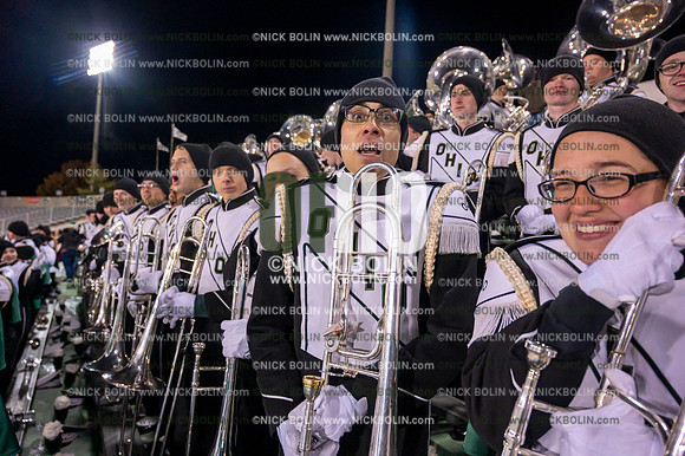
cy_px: 228
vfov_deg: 52.1
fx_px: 466
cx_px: 342
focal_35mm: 24
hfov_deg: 72.6
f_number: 4.5
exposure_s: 1/640
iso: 5000
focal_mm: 24.5
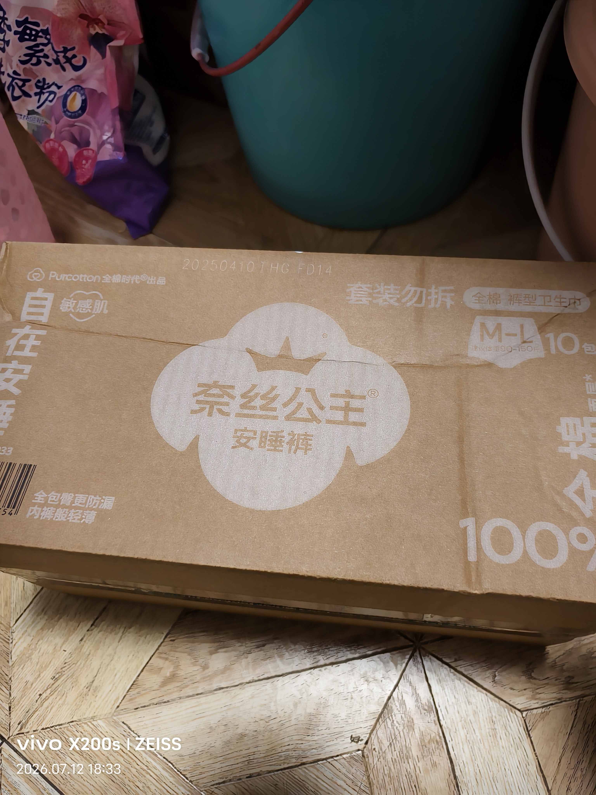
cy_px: 398
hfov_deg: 58.9
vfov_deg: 73.9
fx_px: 528
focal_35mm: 23
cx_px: 298
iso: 999
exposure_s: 1/50
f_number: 1.57
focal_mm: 5.6
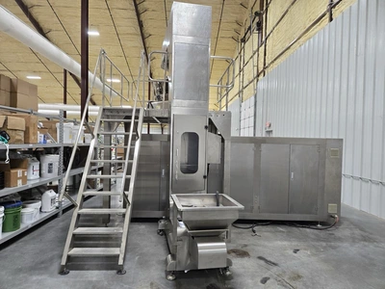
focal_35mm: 23
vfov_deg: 58.9
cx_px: 192
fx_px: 256
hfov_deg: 73.9
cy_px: 144
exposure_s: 1/120
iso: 200
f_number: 1.8
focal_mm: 5.4
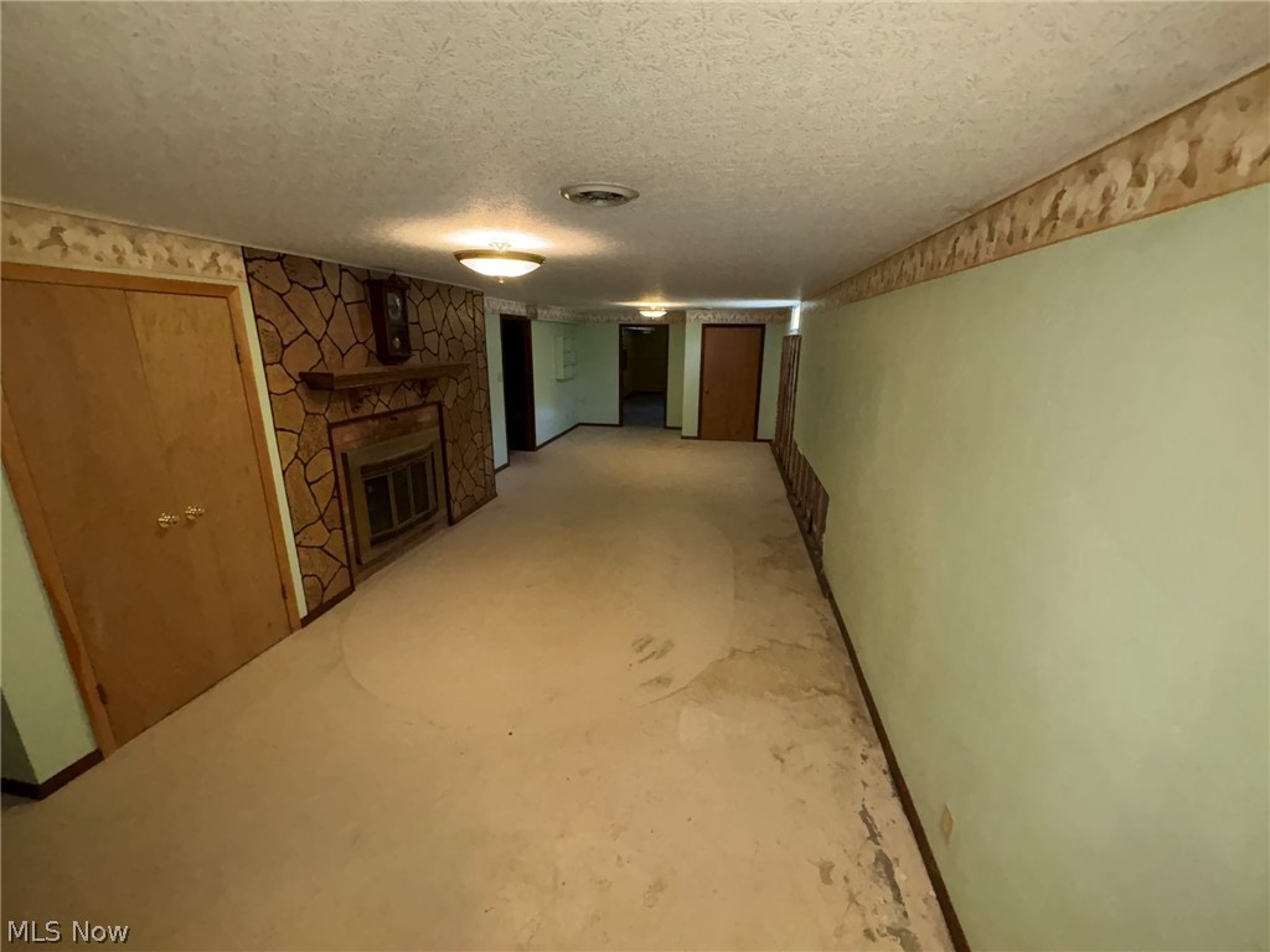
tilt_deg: -15.6
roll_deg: -0.1
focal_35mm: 14
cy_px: 476
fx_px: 514
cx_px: 635
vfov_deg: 85.7
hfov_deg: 102.1
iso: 320
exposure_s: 1/60
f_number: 2.2
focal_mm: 2.22
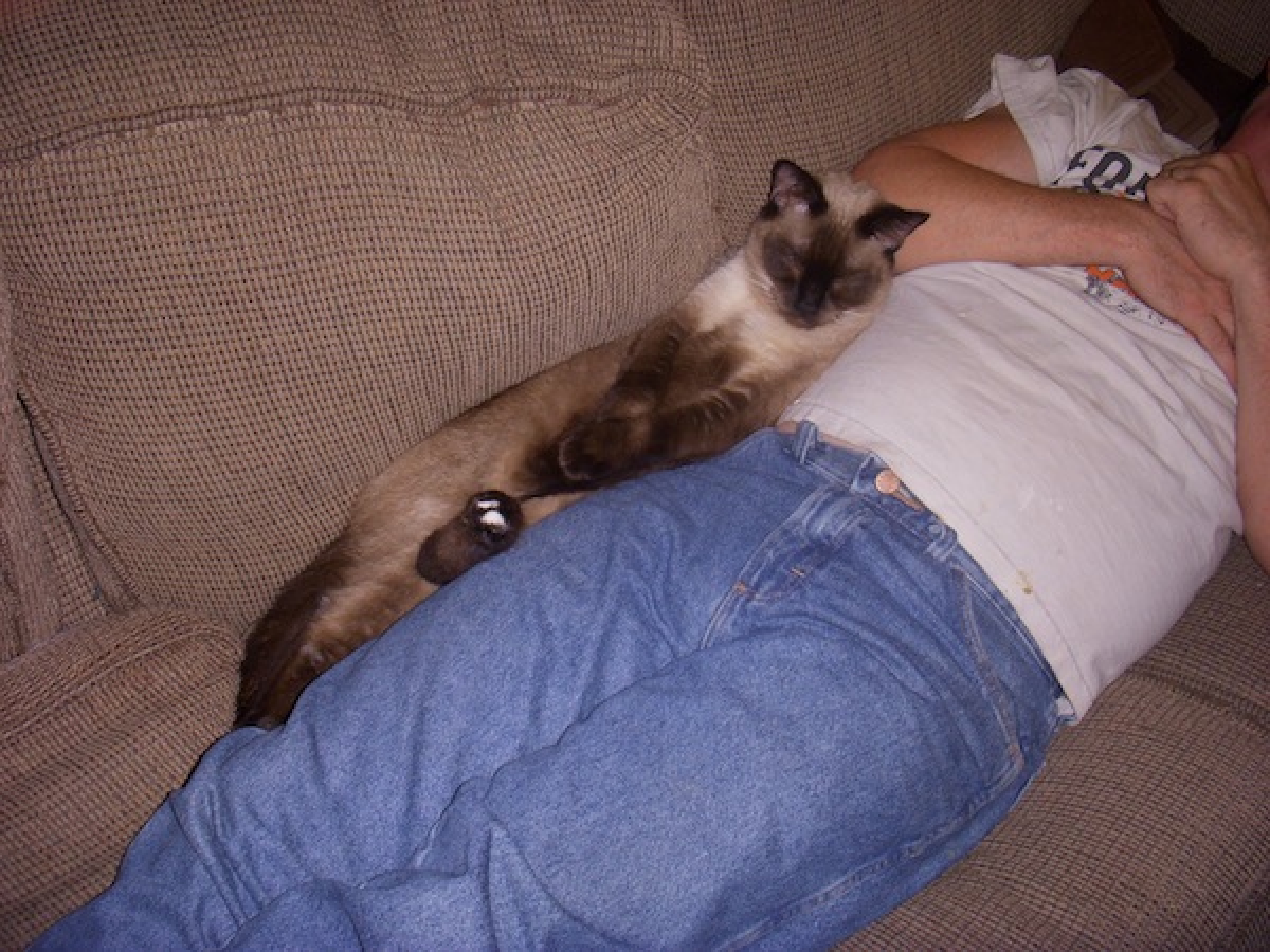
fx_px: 1394
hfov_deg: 49.0
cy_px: 476
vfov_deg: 37.7
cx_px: 635
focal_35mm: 38
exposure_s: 1/30
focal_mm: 6.3
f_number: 3.3
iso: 100
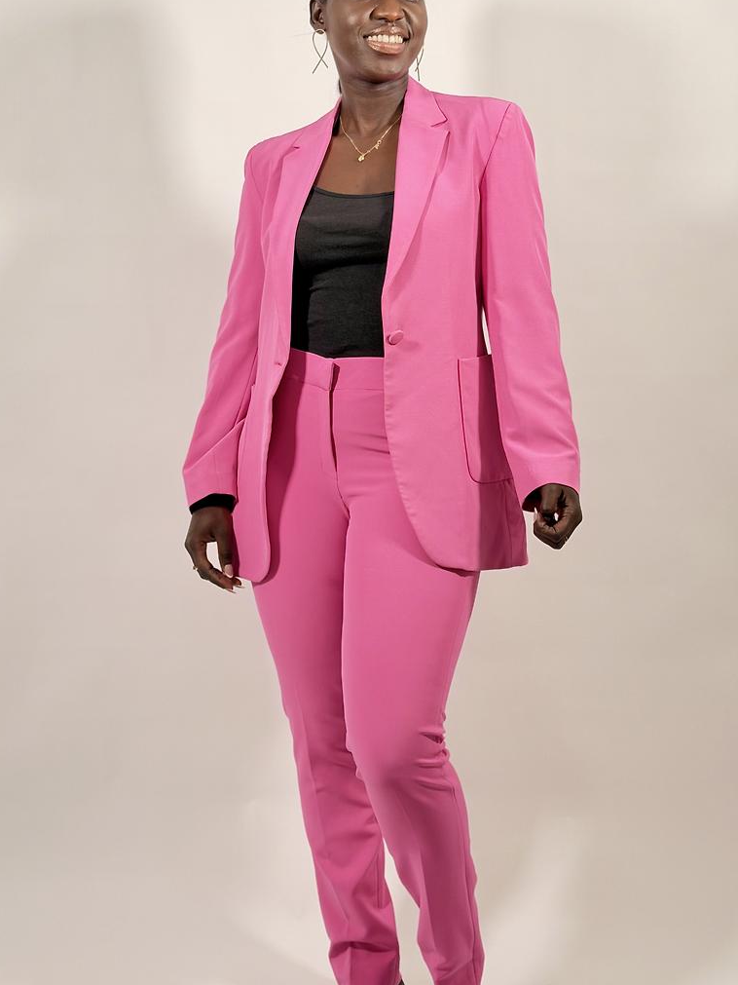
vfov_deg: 33.7
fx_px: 1621
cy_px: 417
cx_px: 351
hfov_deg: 25.7
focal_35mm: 57
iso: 125
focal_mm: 6.76
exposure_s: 1/50
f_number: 1.78
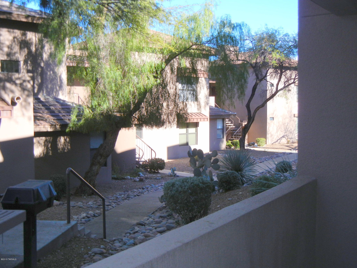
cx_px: 178
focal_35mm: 45
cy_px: 134
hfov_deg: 42.1
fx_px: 464
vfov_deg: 32.2
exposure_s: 1/484
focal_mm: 8.1
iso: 160
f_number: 3.8
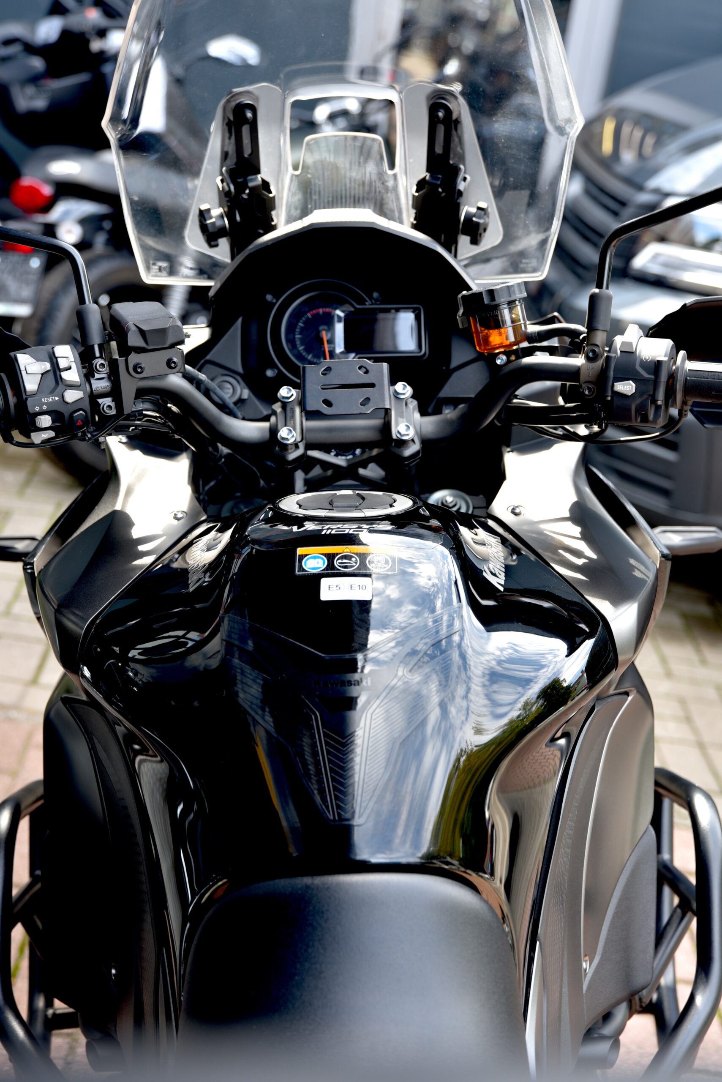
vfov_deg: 36.2
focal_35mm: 55
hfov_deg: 24.6
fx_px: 1653
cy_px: 541
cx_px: 361
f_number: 4
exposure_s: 1/60
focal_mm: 55
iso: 100
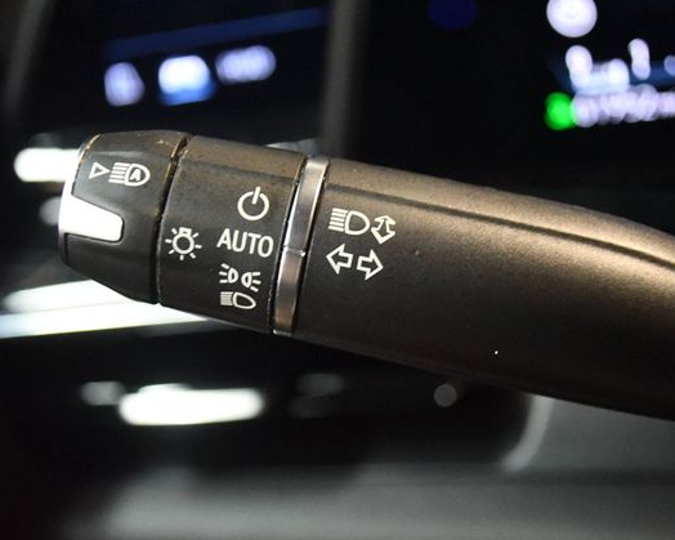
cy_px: 272
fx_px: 1099
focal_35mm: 55
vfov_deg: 27.6
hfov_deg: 34.1
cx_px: 384
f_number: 4.8
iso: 10000
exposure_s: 1/60
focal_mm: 32
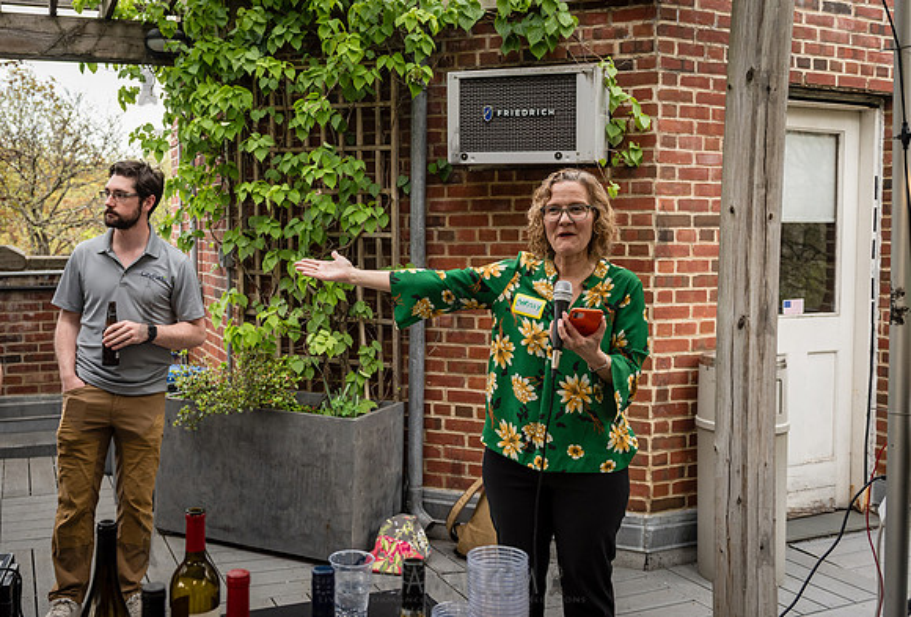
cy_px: 261
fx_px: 919
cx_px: 378
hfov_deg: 52.5
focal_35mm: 36
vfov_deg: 37.0
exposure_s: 1/320
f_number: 4
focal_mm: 31
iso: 640
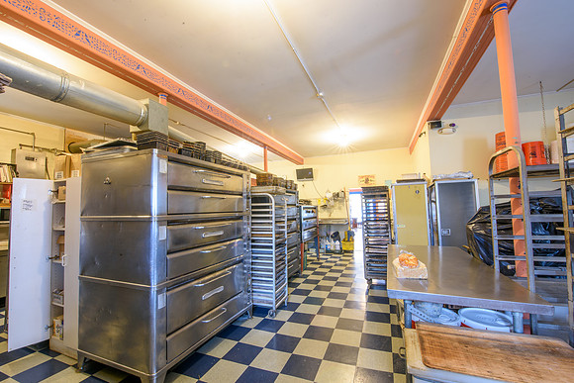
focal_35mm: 15
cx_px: 287
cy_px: 192
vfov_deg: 78.0
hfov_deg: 101.0
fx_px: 237
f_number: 22
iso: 160
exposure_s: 15
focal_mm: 14
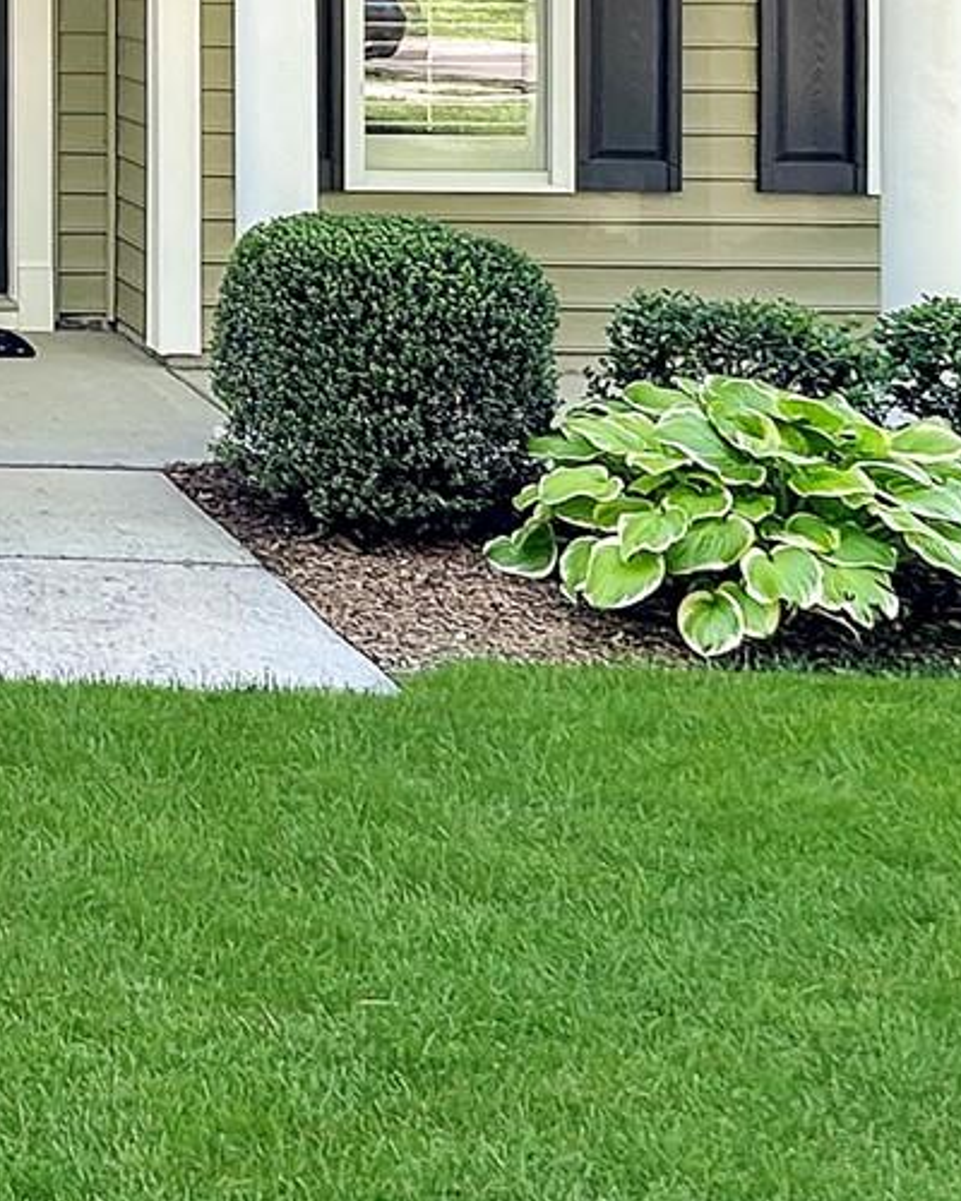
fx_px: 1991
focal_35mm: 56
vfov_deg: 30.9
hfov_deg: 21.1
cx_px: -625
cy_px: -22
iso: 40
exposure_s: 1/99
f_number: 2.2
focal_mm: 2.22
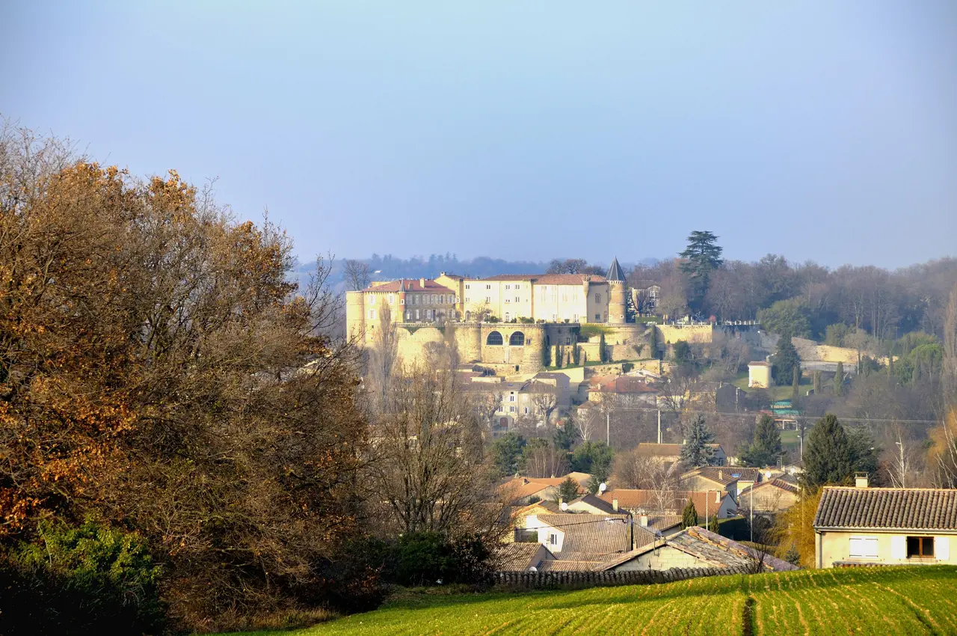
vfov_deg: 10.7
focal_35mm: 128
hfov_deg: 16.1
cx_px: 478
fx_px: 3385
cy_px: 318
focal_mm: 85
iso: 250
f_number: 5.6
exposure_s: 1/400
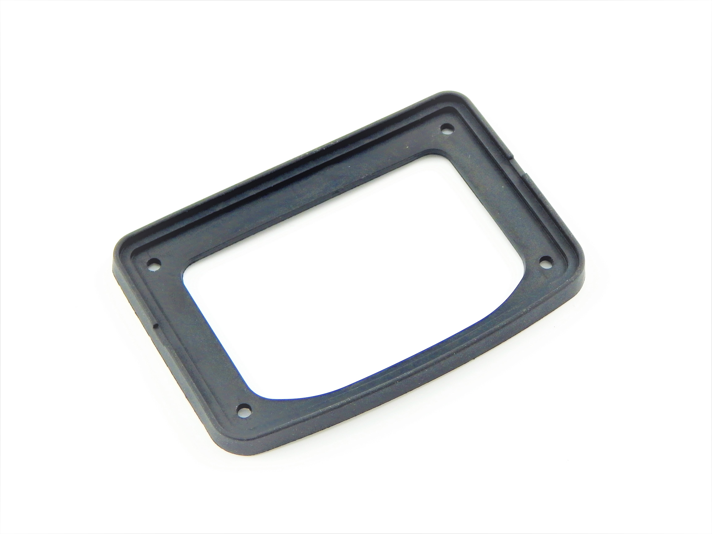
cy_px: 267
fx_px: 1748
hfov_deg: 23.0
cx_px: 356
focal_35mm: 85
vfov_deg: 17.4
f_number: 4.3
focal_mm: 15.3
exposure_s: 1/30
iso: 400
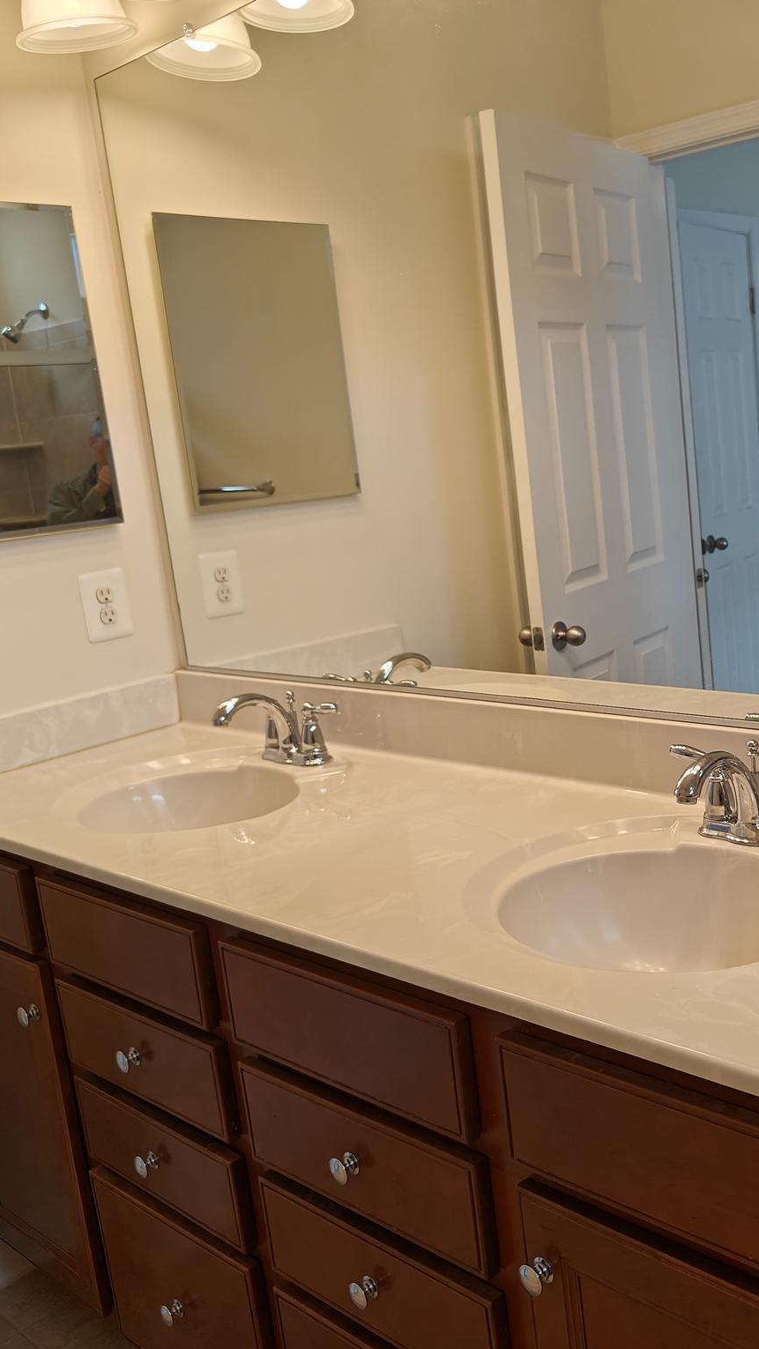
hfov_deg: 32.9
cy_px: 673
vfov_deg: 56.6
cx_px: 598
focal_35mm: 35
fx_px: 1252
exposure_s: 1/120
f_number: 1.8
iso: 50
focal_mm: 5.59
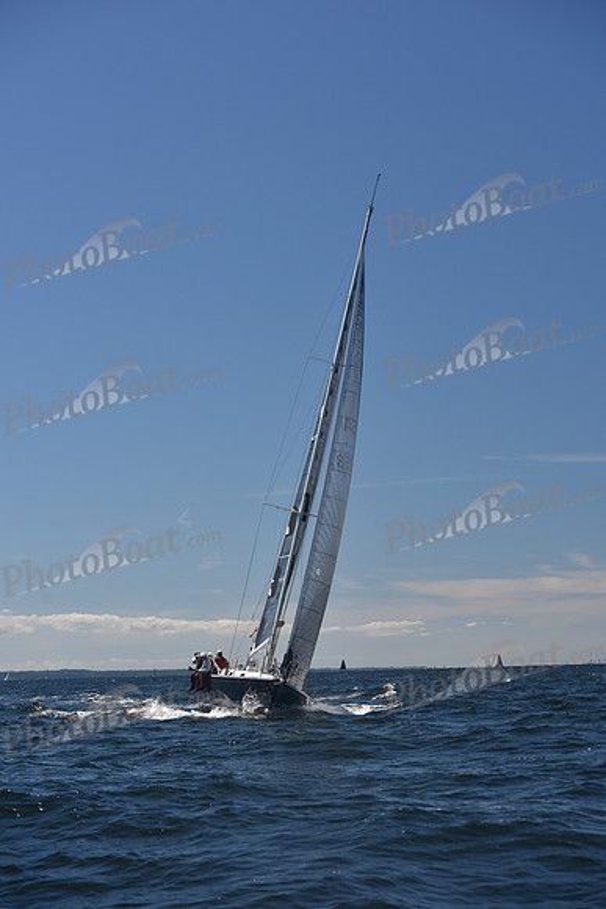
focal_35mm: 70
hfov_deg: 19.5
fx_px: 1766
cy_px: 454
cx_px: 303
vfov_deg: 28.8
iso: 200
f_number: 5.6
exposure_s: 1/800
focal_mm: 70
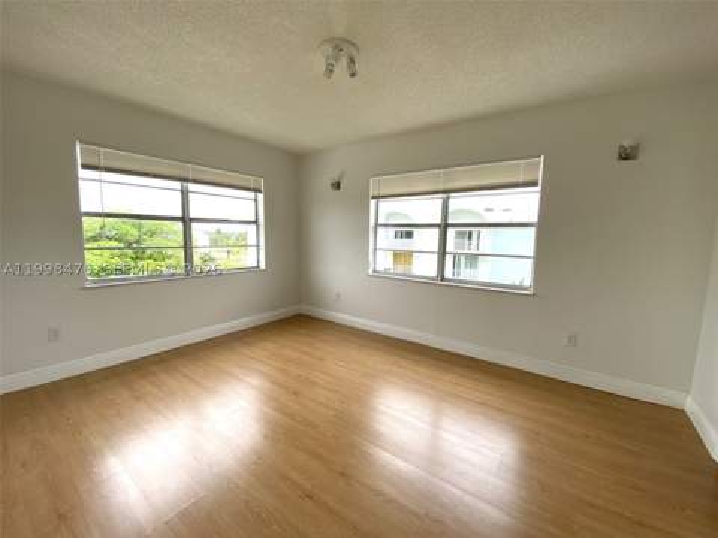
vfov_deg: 85.7
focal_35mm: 14
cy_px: 269
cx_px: 359
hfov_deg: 102.1
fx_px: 290
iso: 20
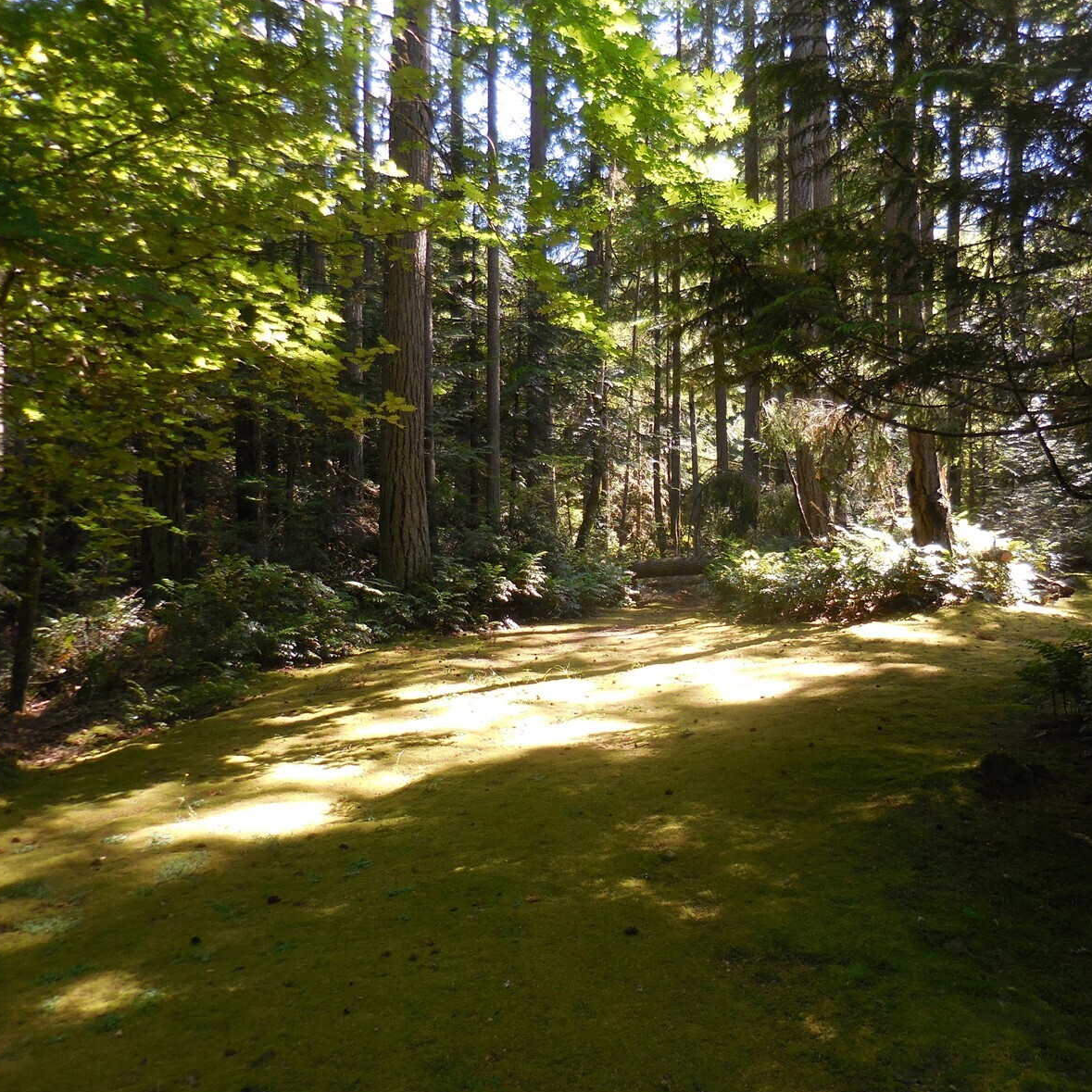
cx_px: 656
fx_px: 1071
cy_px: 543
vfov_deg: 54.0
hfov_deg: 53.7
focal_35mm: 30
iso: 125
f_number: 3.3
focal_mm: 4.5
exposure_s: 1/50
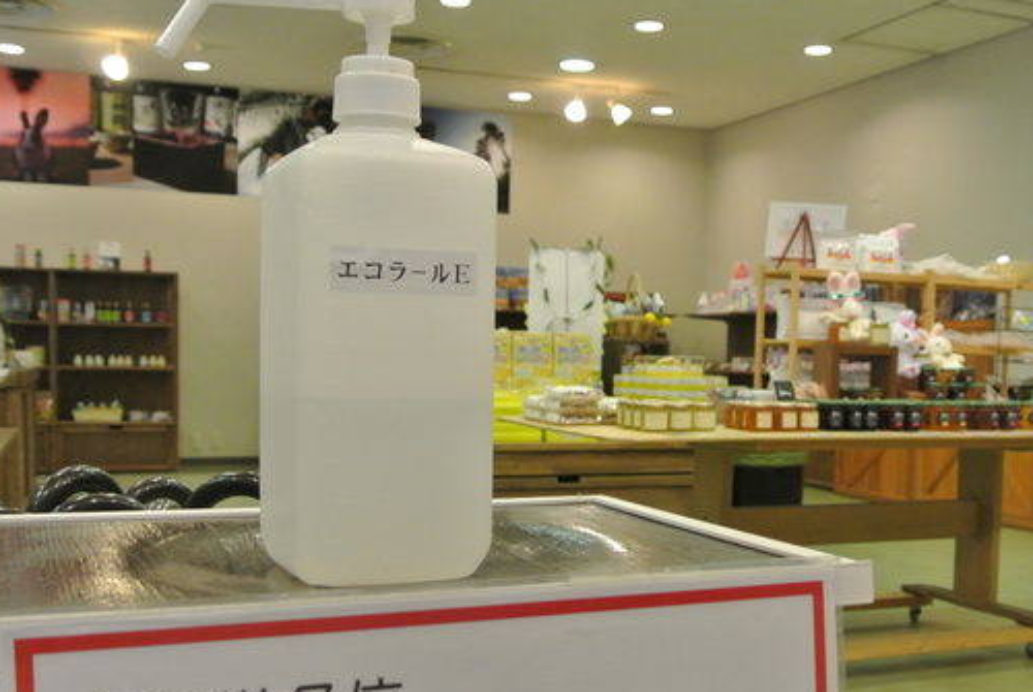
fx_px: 1264
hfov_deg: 44.0
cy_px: 459
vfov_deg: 30.4
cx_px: 654
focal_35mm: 44
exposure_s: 1/60
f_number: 3.5
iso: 800
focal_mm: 10
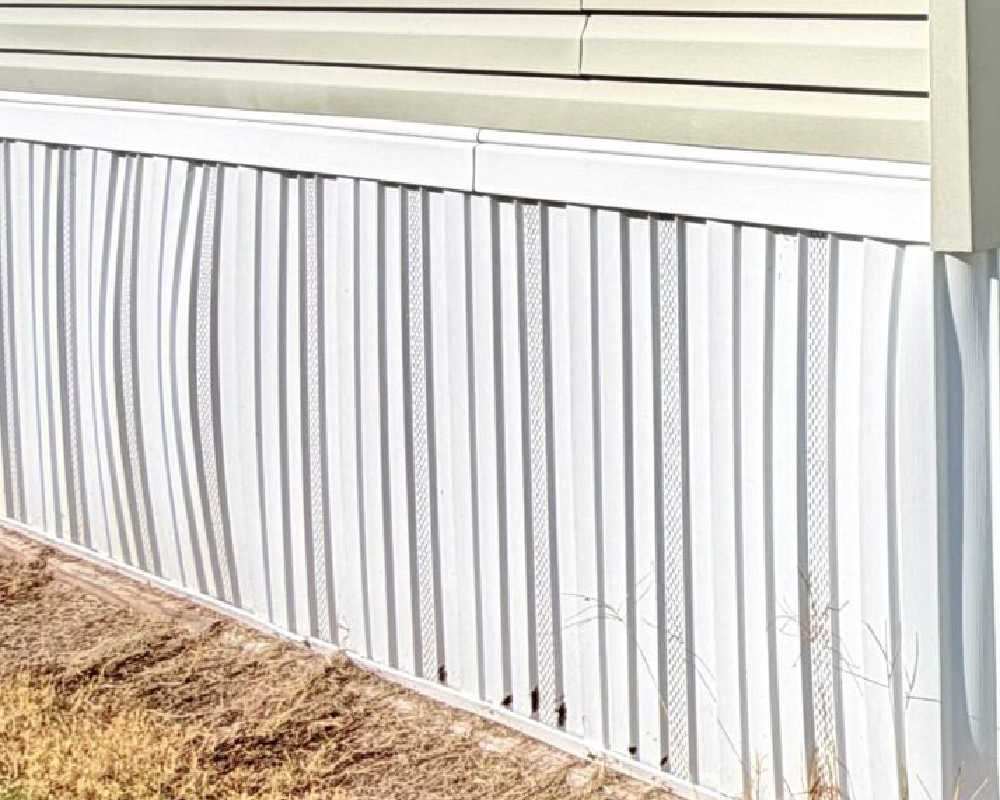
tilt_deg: -2.7
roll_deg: -1.5
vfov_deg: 29.8
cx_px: 1660
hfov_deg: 24.4
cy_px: 118
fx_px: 1450
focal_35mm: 49
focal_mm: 2.22
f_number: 2.2
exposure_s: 1/1087
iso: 20
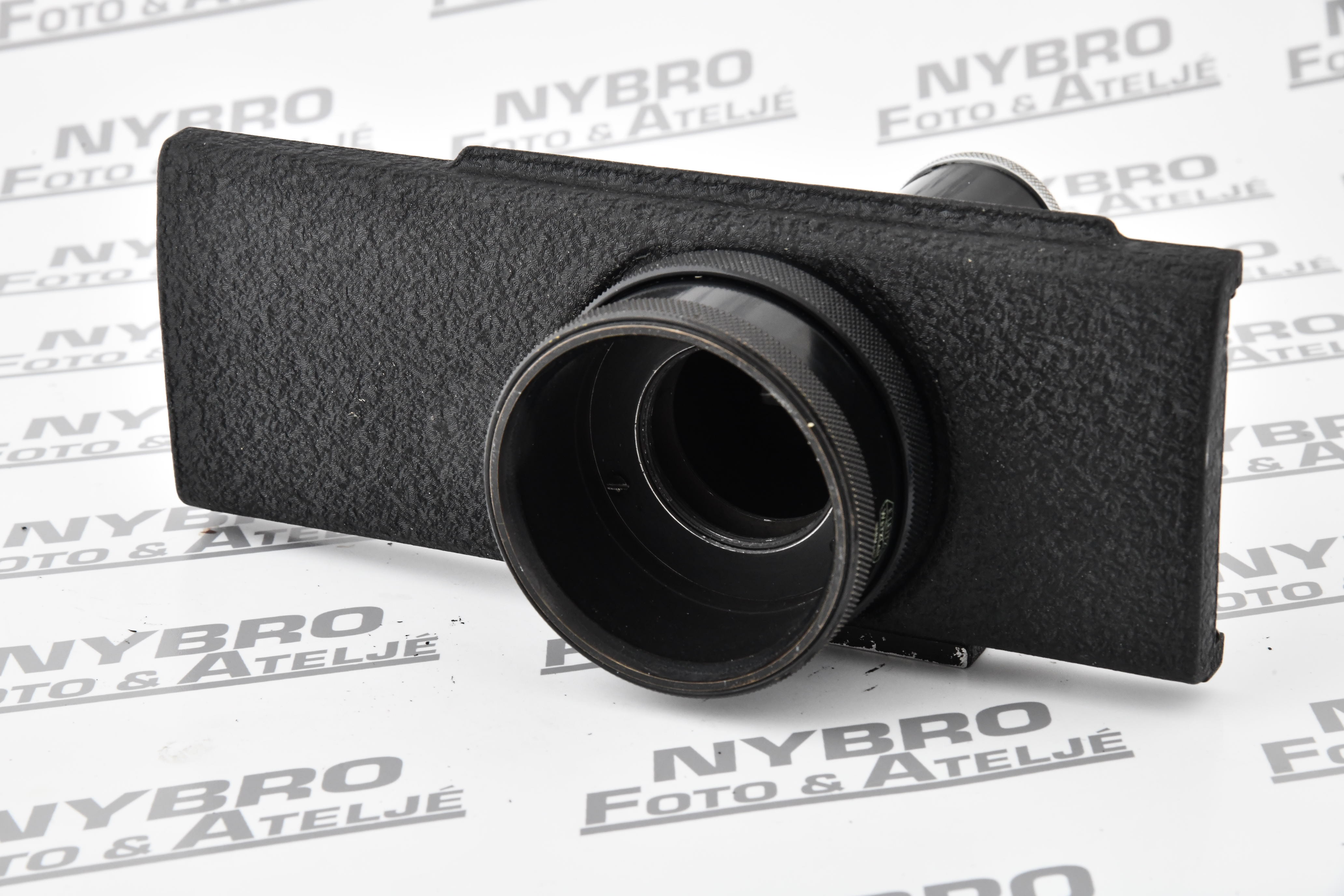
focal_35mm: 95
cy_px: 448
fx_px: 3546
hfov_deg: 21.5
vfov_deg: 14.4
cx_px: 672
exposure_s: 1/160
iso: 2500
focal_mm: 95
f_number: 16
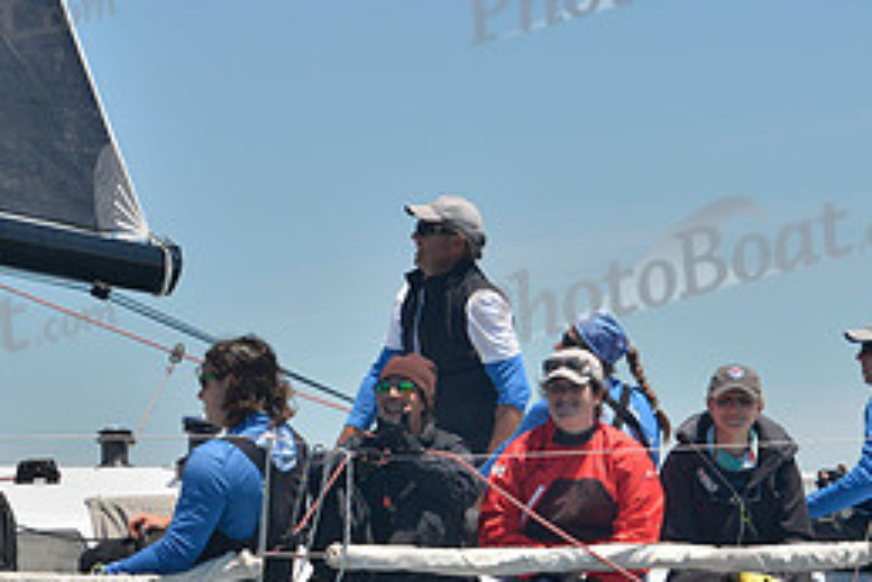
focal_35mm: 206
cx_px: 293
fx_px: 4992
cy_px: 489
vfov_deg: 6.7
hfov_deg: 10.0
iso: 280
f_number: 9
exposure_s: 1/1250
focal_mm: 92
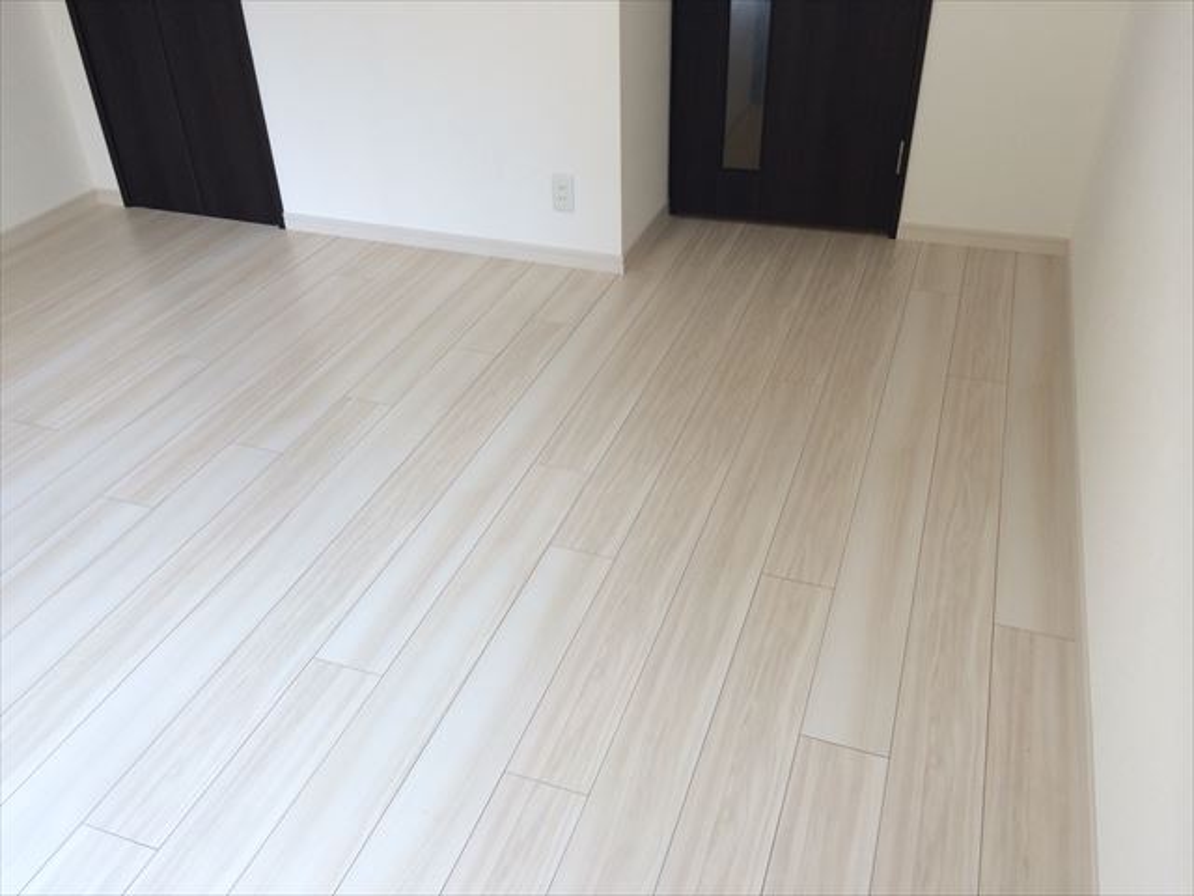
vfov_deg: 46.8
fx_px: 1035
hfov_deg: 60.0
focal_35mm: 30
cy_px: 448
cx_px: 597
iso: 50
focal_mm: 4.12
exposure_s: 1/100
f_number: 2.2
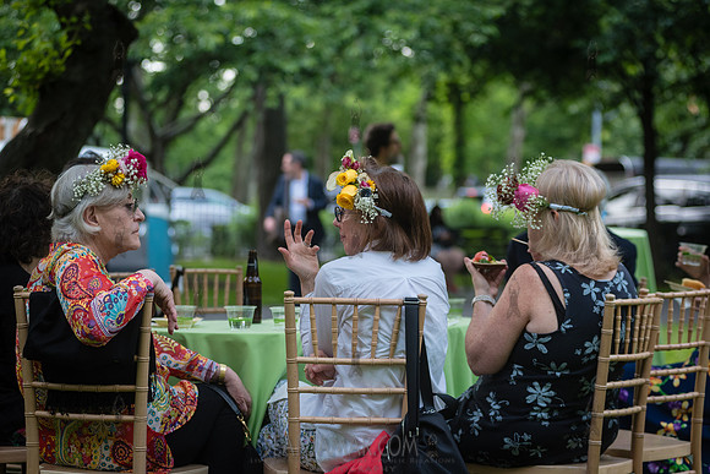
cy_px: 237
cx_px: 355
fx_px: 1841
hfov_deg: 21.8
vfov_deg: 14.7
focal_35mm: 93
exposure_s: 1/640
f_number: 3.5
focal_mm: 92
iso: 1000
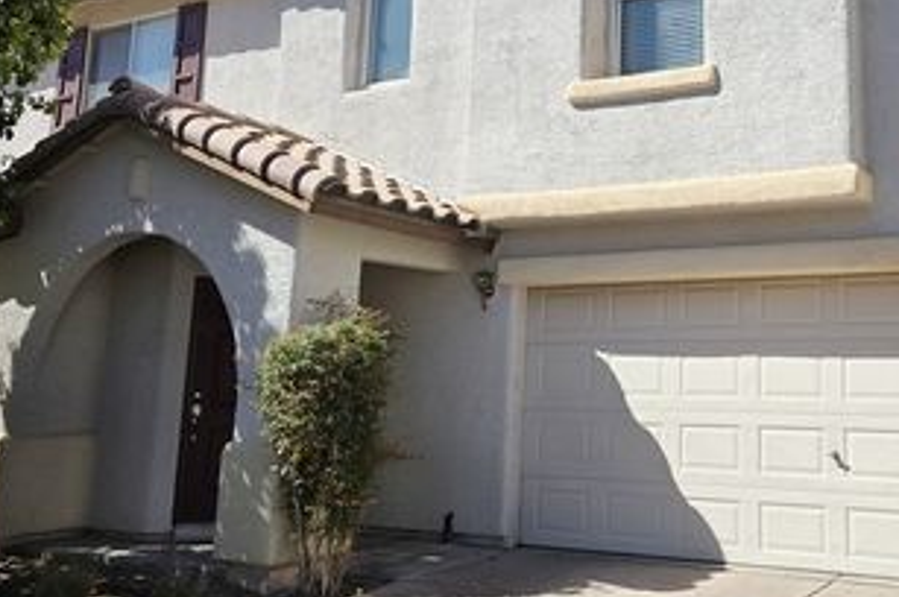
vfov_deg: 33.9
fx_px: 973
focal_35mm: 39
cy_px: 212
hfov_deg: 47.4
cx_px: 697
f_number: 1.7
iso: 12
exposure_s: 1/994
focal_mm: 6.3
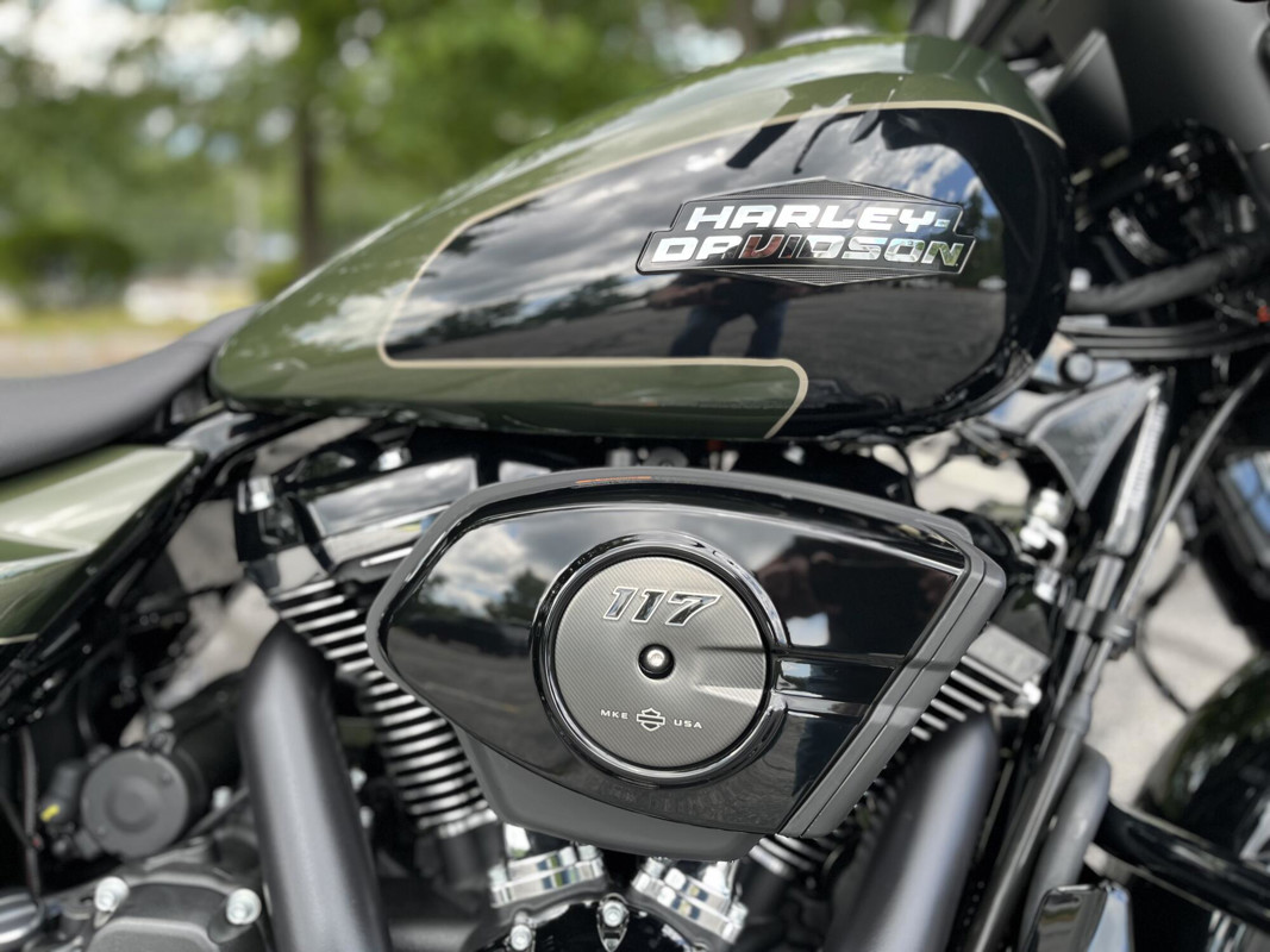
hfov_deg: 67.3
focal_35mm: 26
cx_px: 635
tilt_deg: -16.4
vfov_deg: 53.1
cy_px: 476
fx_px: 954
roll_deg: -3.3
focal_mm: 5.1
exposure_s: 1/211
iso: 40
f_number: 1.6
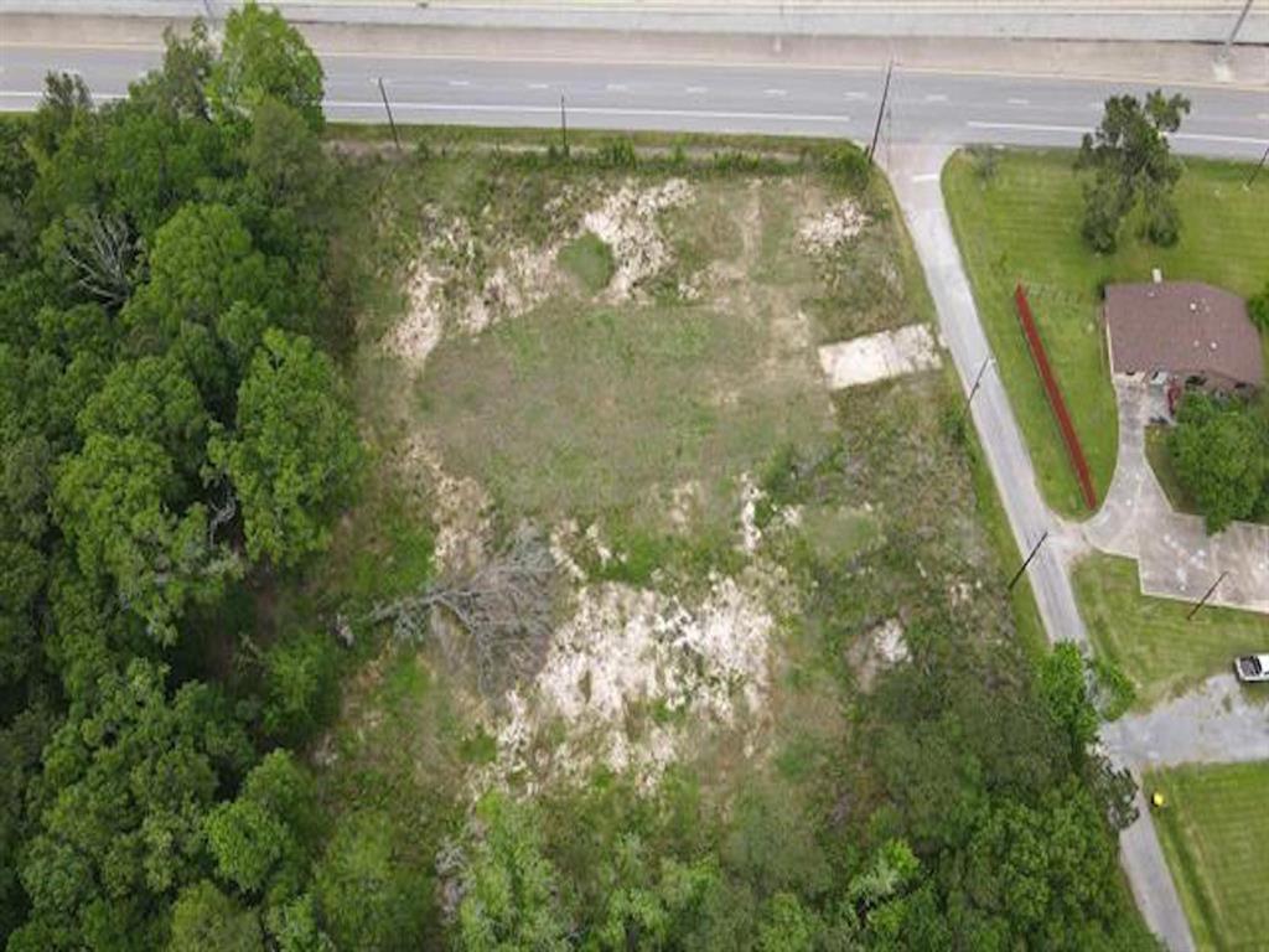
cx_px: 634
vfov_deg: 56.8
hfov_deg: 71.6
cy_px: 476
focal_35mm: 24
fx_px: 880
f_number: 2.8
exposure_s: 1/15
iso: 170
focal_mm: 4.5
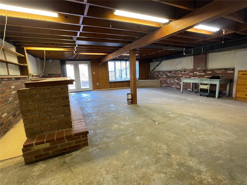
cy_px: 92
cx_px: 124
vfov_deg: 53.1
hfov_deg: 67.3
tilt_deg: -10.3
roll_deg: +2.5
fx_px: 186
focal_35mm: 26
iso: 250
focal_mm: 5.1
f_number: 1.6
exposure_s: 1/60
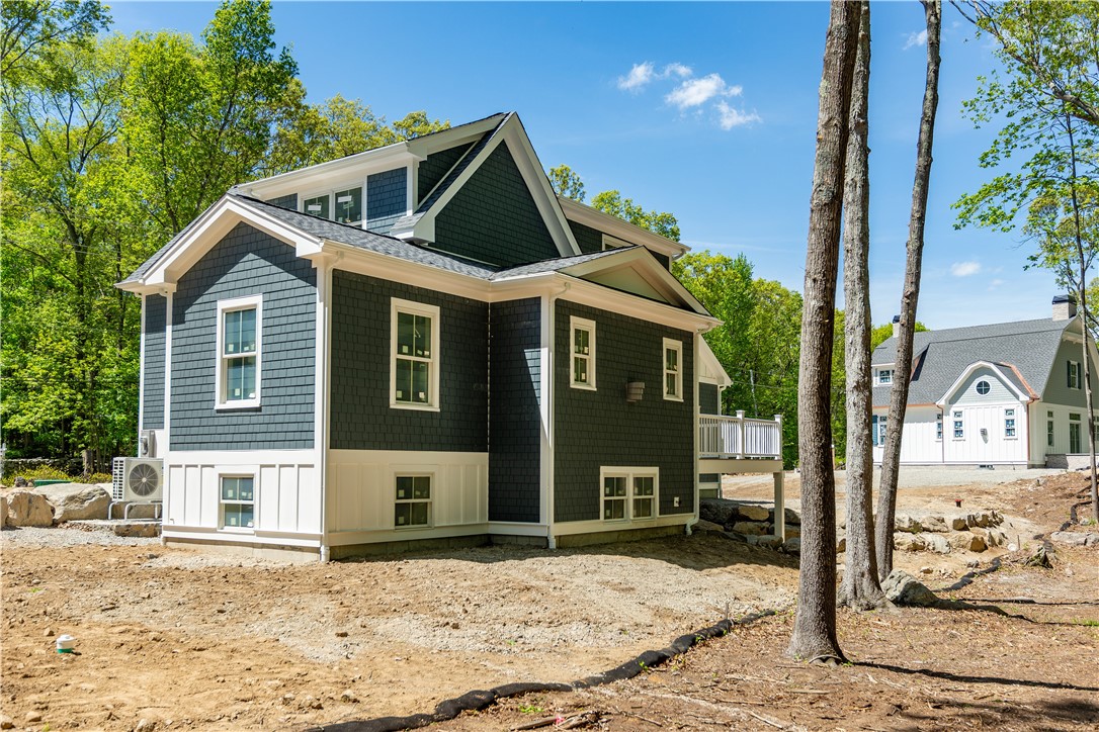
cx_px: 550
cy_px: 366
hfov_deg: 61.9
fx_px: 916
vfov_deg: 43.6
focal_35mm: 30
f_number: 6.3
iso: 100
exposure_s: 1/250
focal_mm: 30
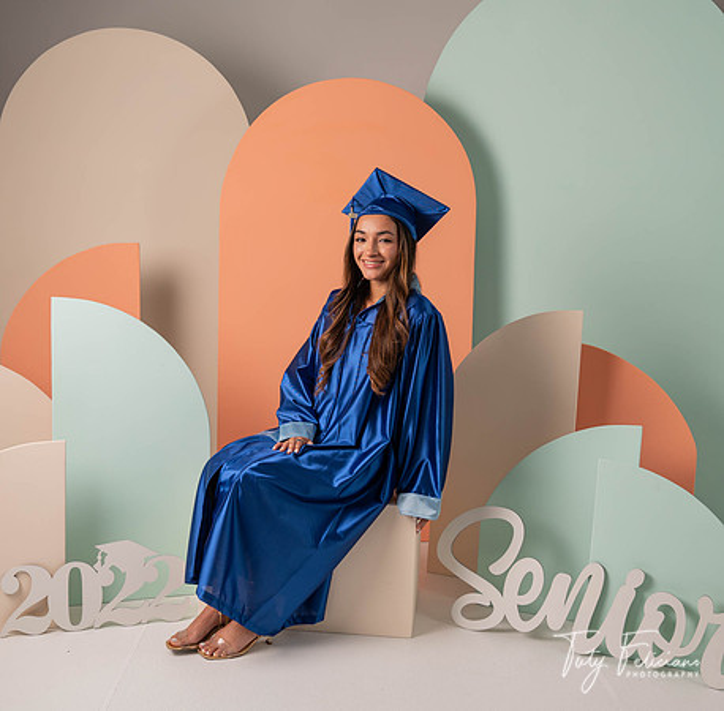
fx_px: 896
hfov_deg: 44.0
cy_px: 355
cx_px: 387
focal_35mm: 38
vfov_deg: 43.3
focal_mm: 29
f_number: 5
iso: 200
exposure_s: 1/125
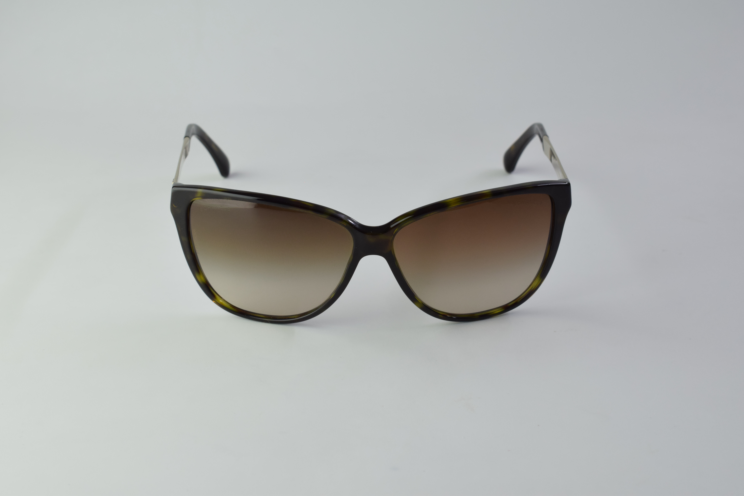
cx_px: 372
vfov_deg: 20.2
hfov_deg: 29.9
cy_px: 248
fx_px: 1395
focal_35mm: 68
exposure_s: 1/60
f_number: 13
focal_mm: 45
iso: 500
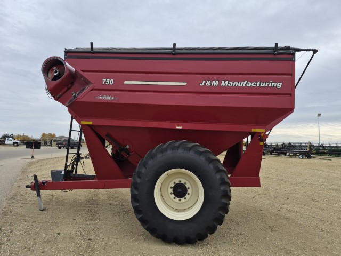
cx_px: 170
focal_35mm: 23
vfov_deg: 58.9
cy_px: 128
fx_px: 227
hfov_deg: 73.9
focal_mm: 5.4
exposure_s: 1/2736
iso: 80
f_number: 1.8
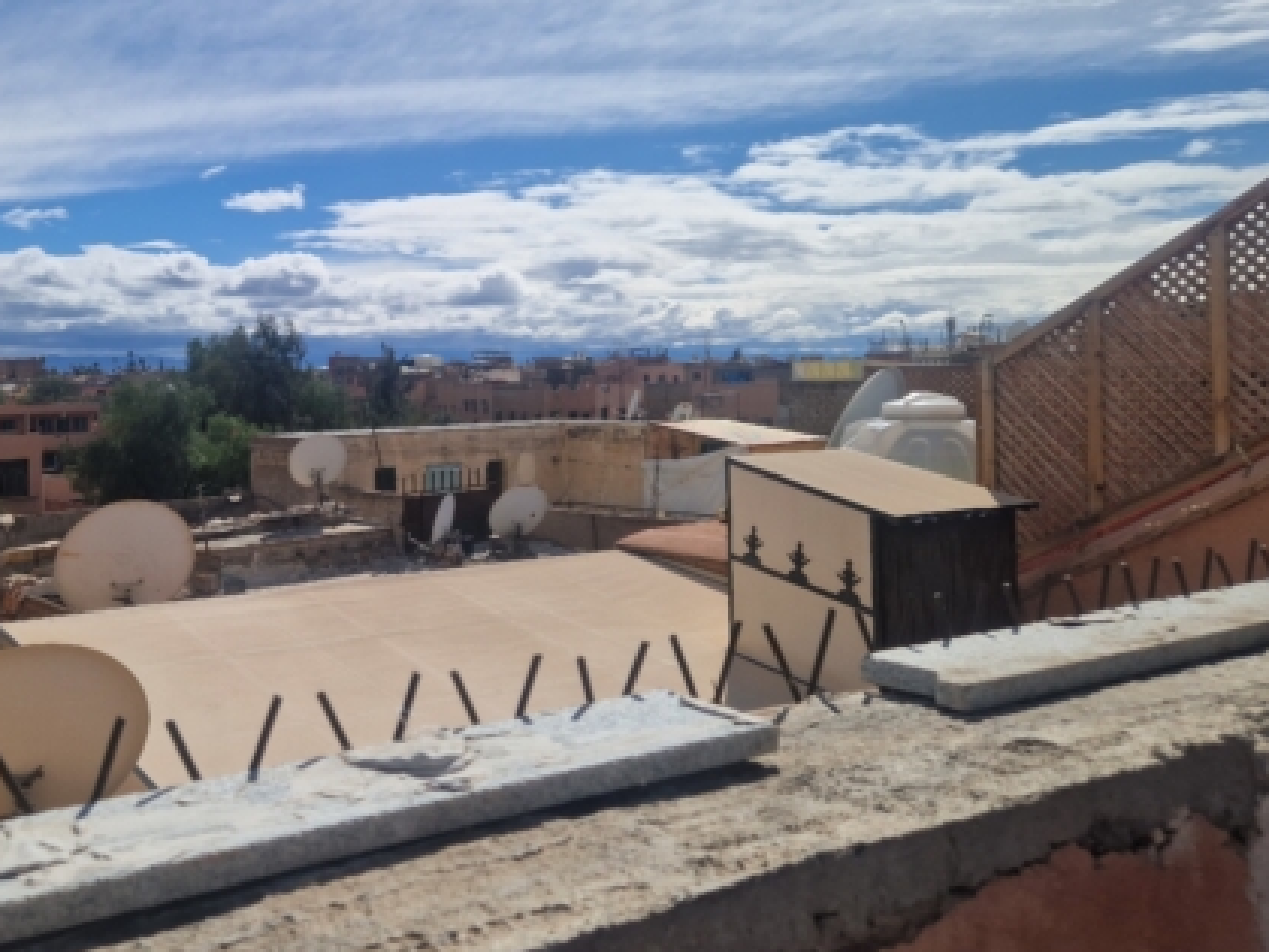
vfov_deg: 44.0
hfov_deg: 55.5
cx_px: 414
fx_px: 1173
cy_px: 396
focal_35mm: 32
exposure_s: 1/5648
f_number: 1.8
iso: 50
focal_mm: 5.4
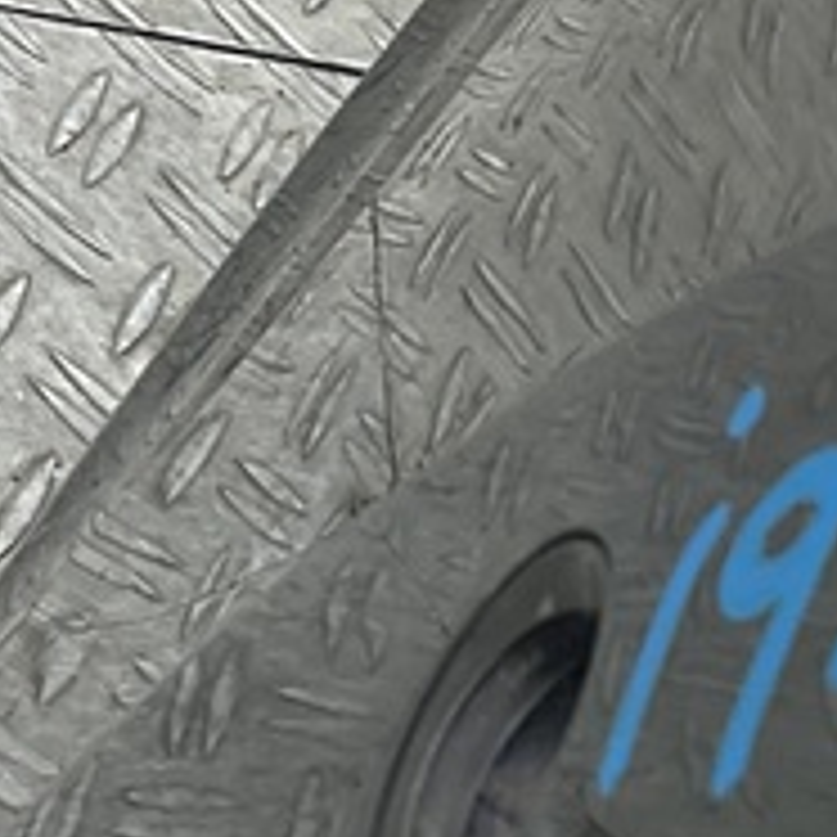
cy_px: 4
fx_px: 3802
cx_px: 747
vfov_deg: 12.4
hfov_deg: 12.5
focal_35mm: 139
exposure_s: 1/120
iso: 25
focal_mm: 3
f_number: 1.8
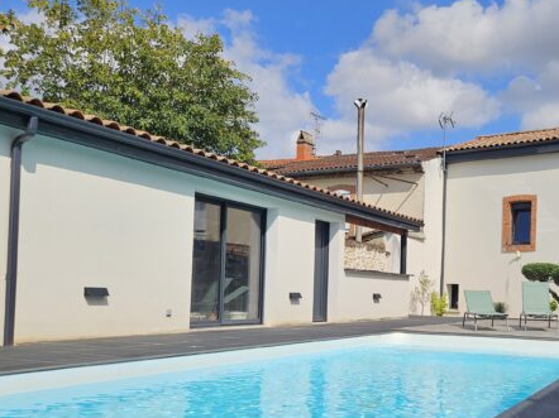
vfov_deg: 35.6
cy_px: 272
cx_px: 421
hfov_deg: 45.2
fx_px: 646
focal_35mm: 40
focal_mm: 5.4
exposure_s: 1/3924
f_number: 1.8
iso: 25
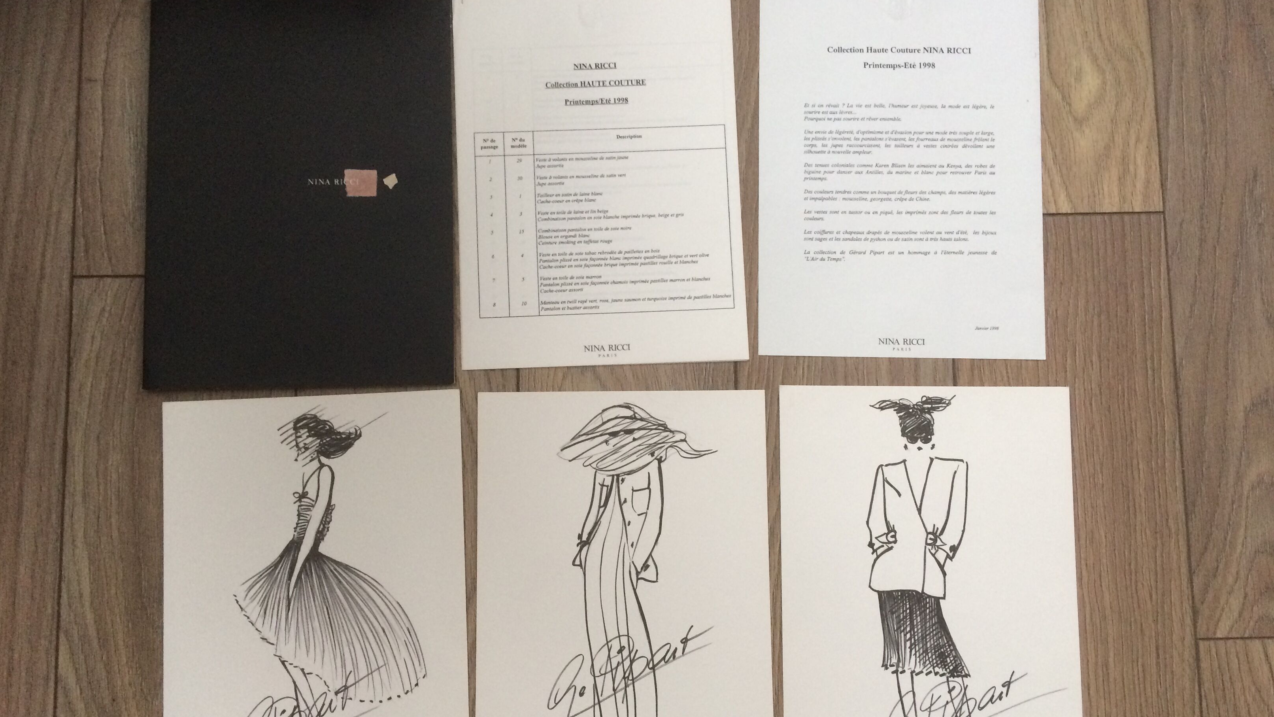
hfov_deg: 61.0
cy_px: 398
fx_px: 1081
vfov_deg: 36.6
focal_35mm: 32
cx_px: 632
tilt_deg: -84.2
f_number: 2.2
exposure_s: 1/33
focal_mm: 4.15
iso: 250
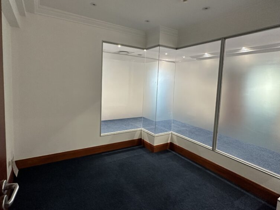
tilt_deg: -3.7
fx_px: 154
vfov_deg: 68.5
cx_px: 131
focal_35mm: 19
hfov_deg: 84.6
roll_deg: -0.9
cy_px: 95
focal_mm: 2.22
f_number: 2.2
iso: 250
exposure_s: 1/50
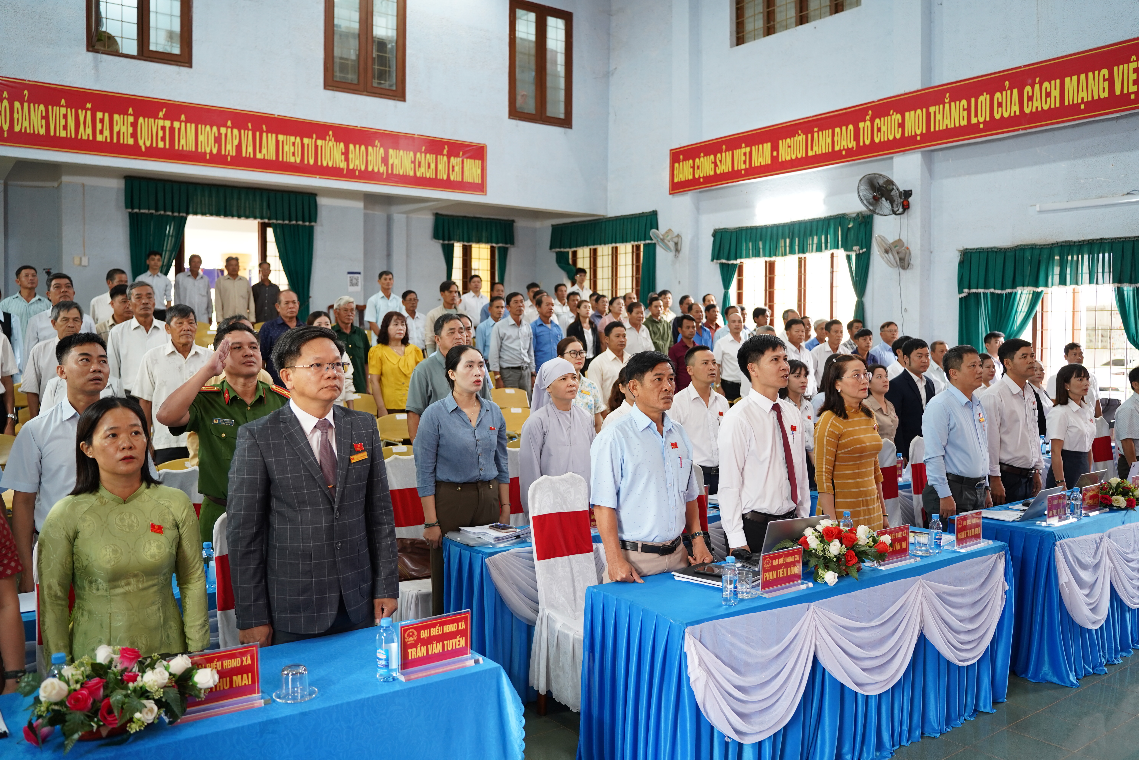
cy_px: 380
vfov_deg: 46.4
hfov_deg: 65.5
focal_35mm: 28
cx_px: 570
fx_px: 886
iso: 1000
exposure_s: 1/100
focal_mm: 28
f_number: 2.8
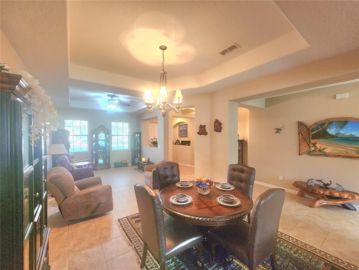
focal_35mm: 13
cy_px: 135
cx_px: 180
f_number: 2.2
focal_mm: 2.2
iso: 320
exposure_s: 1/60.2
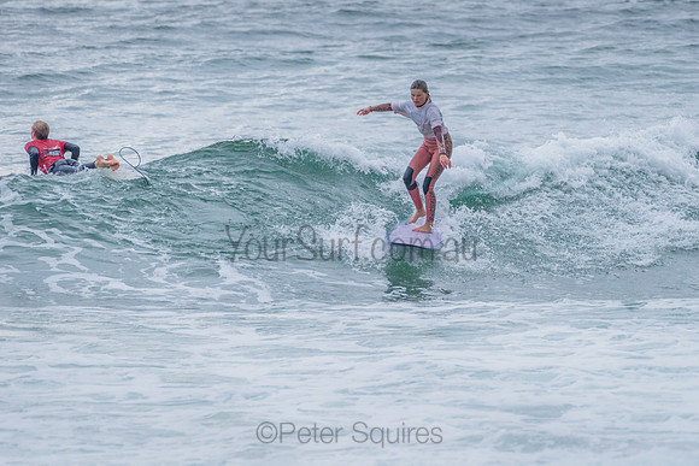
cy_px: 194
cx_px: 429
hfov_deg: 3.4
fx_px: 11905
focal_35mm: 613
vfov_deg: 2.2
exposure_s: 1/2000
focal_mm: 500
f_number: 5.6
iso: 900
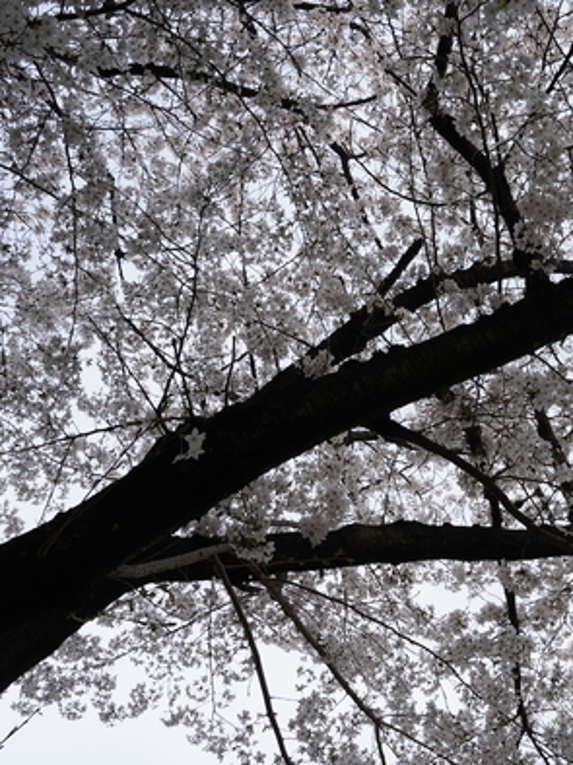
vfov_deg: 45.8
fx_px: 906
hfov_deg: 33.8
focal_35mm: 41
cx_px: 482
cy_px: 386
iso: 100
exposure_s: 1/160
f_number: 8
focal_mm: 28
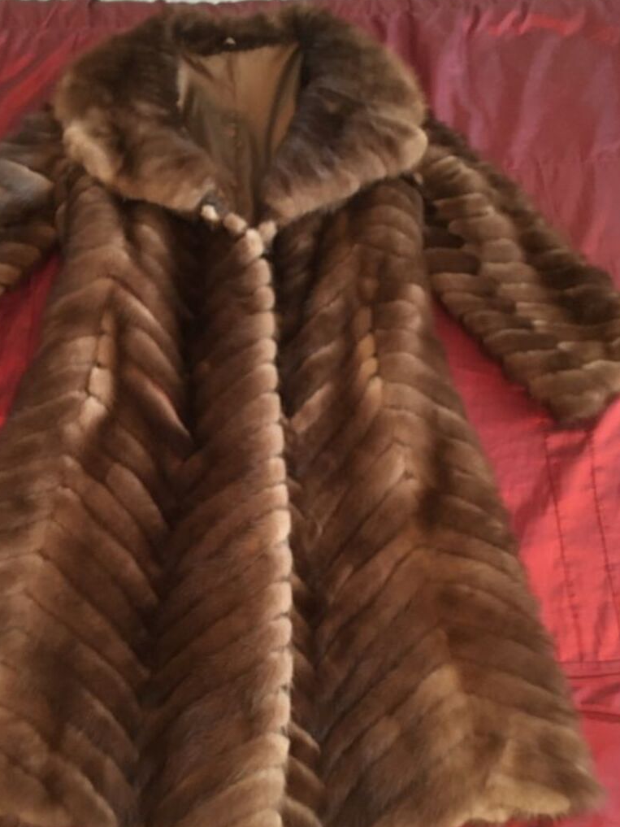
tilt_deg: -66.0
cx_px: 232
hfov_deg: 37.5
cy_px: 440
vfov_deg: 48.9
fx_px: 907
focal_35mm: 38
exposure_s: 1/17
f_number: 2.2
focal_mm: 4.15
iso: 400
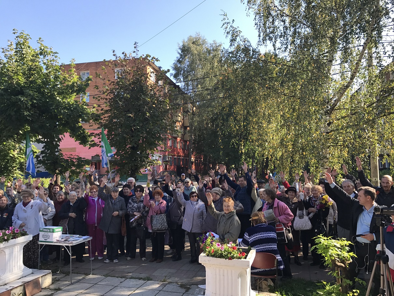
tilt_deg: +3.5
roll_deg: +0.8
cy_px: 148
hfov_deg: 63.4
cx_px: 197
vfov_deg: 49.8
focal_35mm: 28
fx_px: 319
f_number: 1.8
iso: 20
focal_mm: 3.99
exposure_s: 1/610
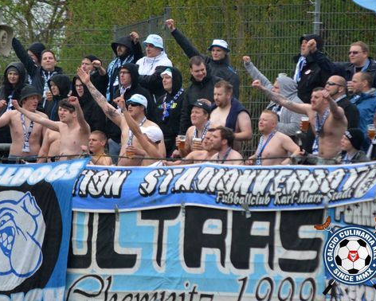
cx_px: 179
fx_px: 3785
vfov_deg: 4.6
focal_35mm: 340
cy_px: 150
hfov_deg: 5.7
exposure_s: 1/800
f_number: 2.8
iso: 100
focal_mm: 200
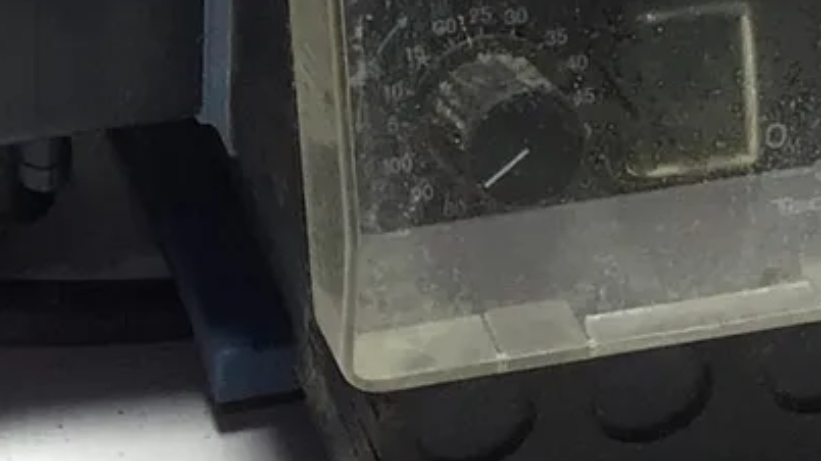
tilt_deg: -34.6
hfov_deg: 12.7
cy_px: -275
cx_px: 71
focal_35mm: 168
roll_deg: -1.4
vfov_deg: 7.1
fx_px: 3657
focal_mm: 3.3
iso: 40
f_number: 2.4
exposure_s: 1/120
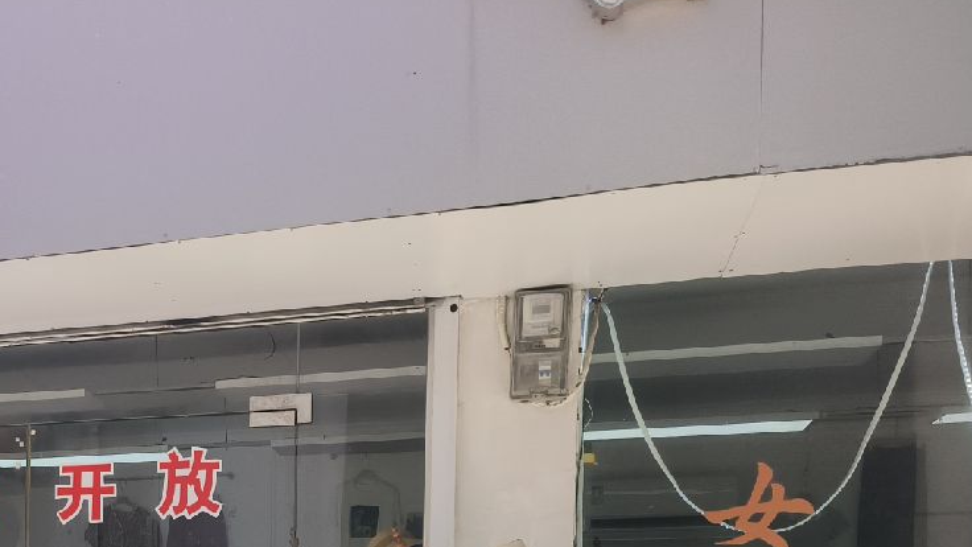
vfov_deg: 22.1
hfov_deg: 38.8
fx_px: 1263
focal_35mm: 49
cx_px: 74
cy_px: 699
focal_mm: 5.5
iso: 100
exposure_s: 1/500
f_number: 1.75
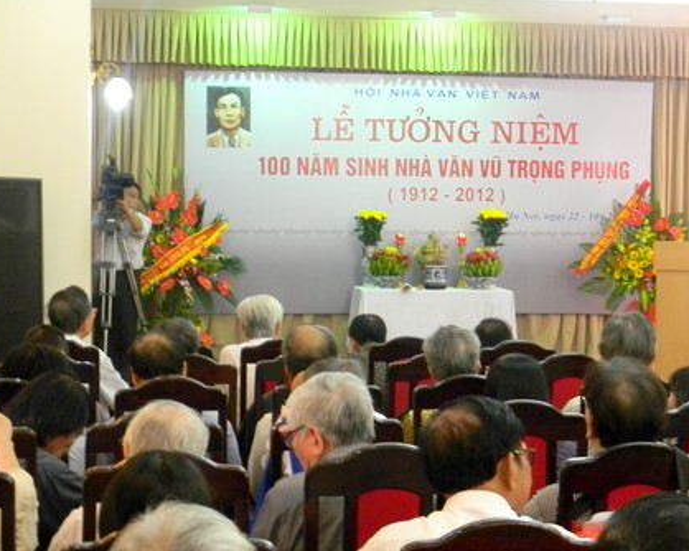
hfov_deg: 26.3
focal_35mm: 72
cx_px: 432
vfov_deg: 21.2
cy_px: 337
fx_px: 1468
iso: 400
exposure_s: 1/12.4
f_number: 4.1
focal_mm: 10.1
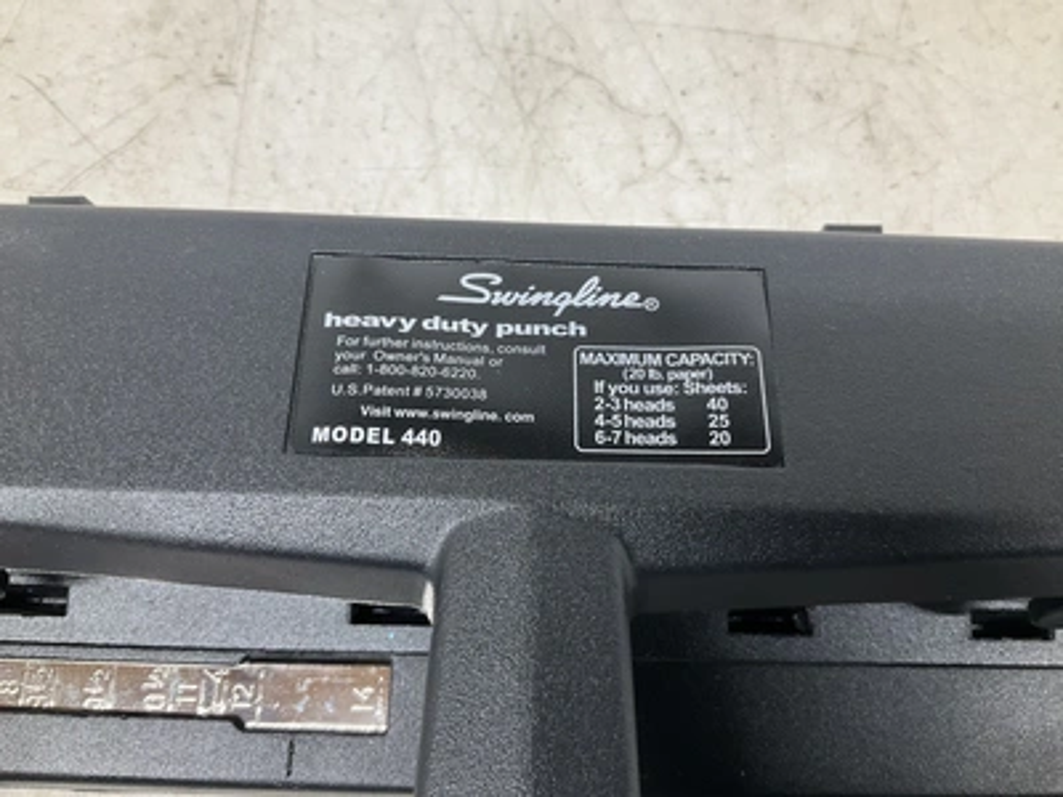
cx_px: 532
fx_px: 891
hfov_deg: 61.7
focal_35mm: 29
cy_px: 398
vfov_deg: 48.2
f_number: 1.8
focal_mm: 3
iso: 40
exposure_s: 1/60
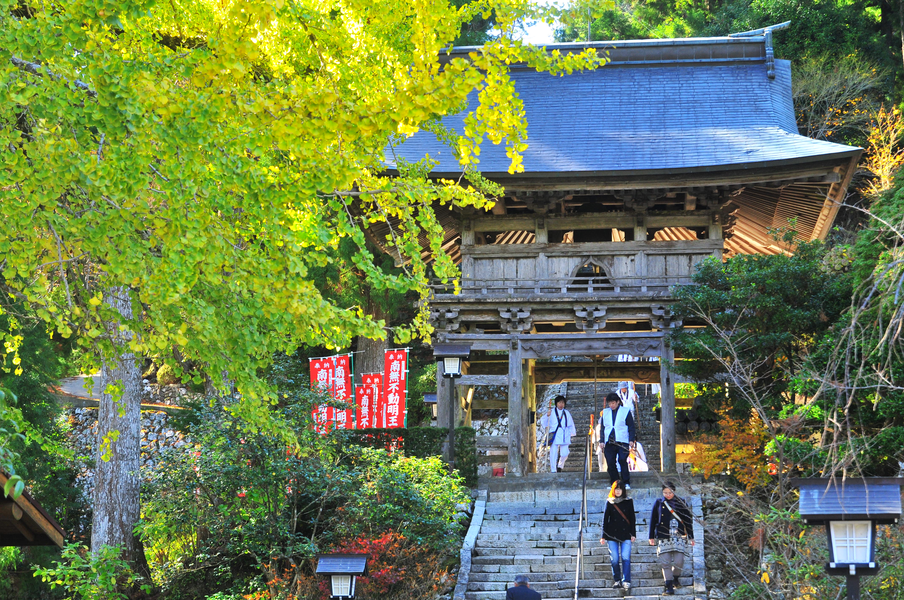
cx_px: 452
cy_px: 300
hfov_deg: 27.0
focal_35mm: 75
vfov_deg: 18.1
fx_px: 1881
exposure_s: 1/50
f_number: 4.5
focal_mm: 50
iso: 400
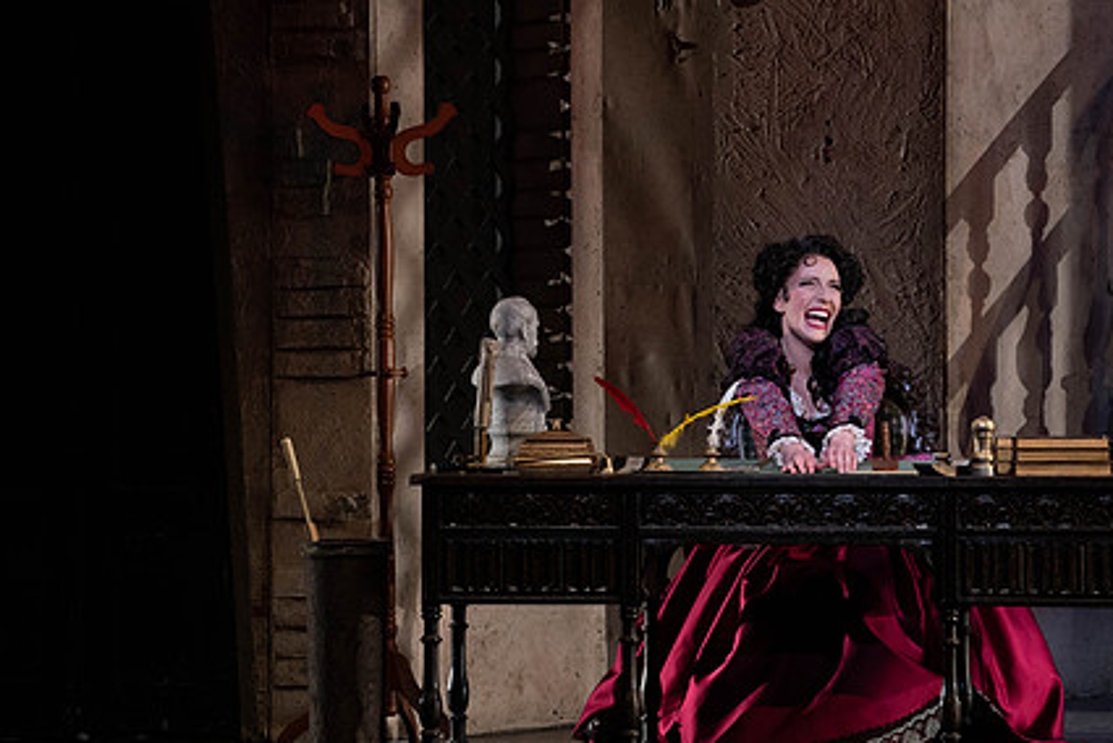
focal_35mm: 273
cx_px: 592
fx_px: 8446
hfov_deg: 7.5
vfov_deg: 5.0
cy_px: 373
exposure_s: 1/250
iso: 3200
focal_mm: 200
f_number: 7.1
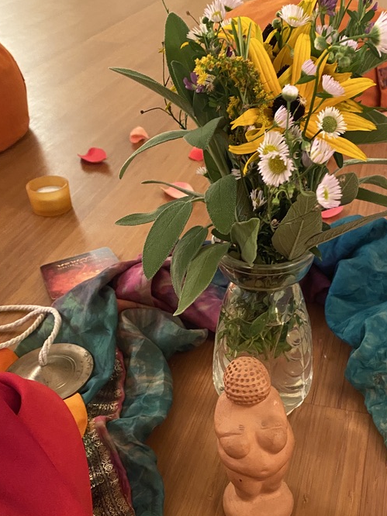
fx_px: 597
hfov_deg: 35.5
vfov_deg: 46.2
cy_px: 339
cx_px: 261
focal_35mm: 40
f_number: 1.8
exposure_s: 1/25
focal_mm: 4.25
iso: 500
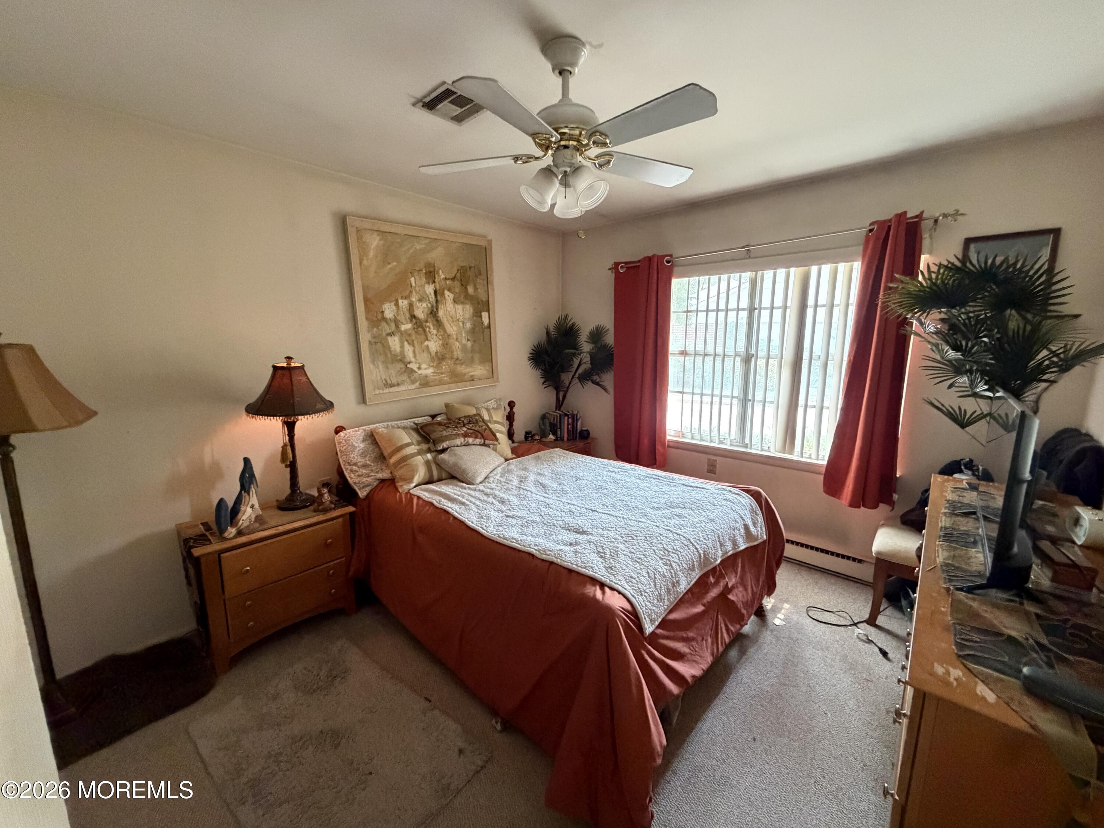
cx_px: 552
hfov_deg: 102.1
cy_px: 414
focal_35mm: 14
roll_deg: +0.9
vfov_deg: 85.7
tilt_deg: -10.2
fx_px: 446
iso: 640
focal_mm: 2.22
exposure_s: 1/60
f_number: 2.2
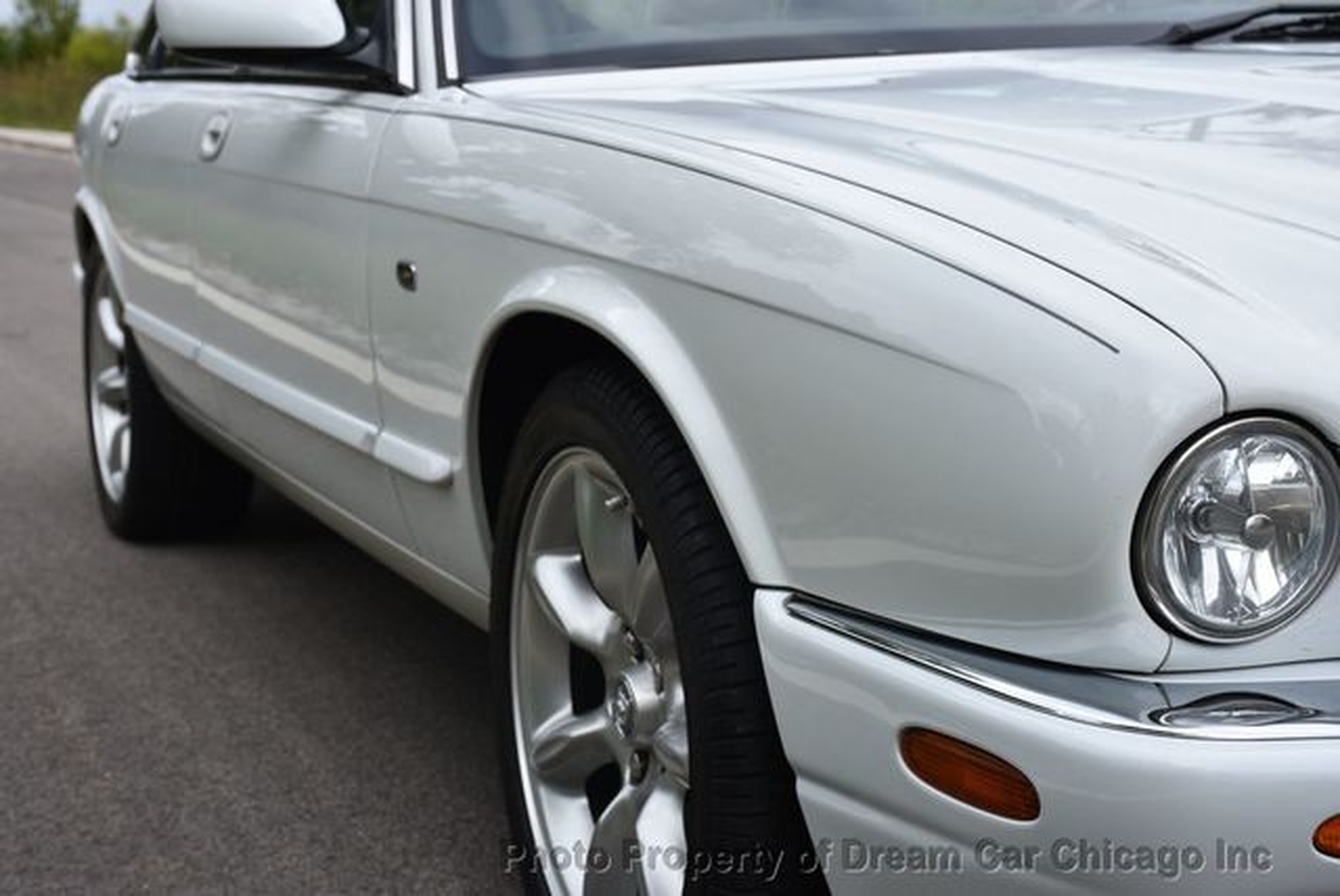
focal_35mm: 63
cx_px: 670
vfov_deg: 21.6
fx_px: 2347
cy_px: 448
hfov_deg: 31.9
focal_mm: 42
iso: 100
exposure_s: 1/250
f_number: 8
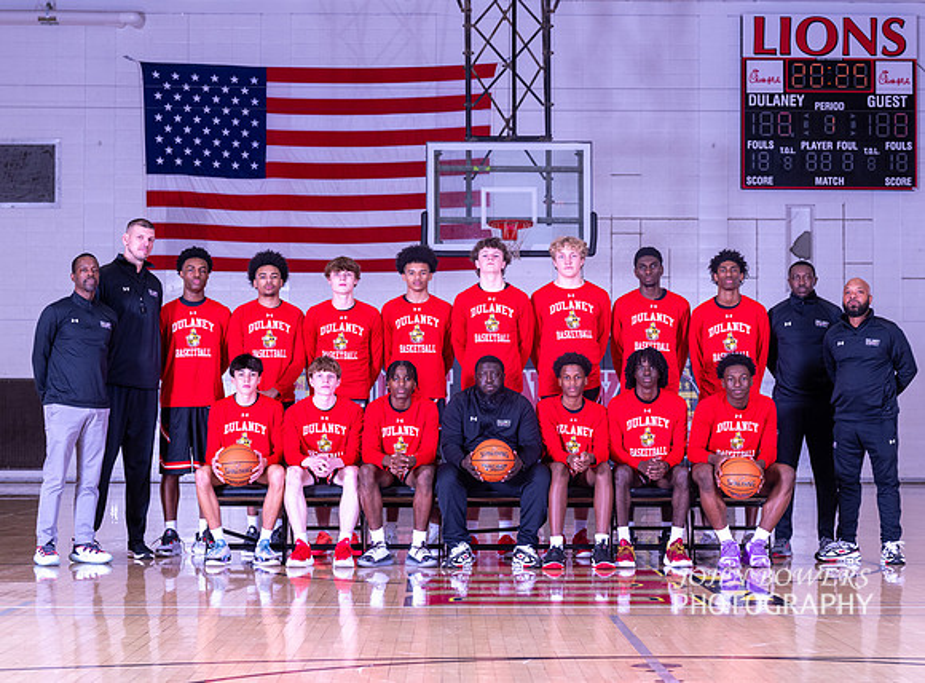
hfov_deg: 23.6
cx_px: 492
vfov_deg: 17.5
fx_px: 2213
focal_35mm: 83
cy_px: 334
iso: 800
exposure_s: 1/125
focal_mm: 70
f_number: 6.3
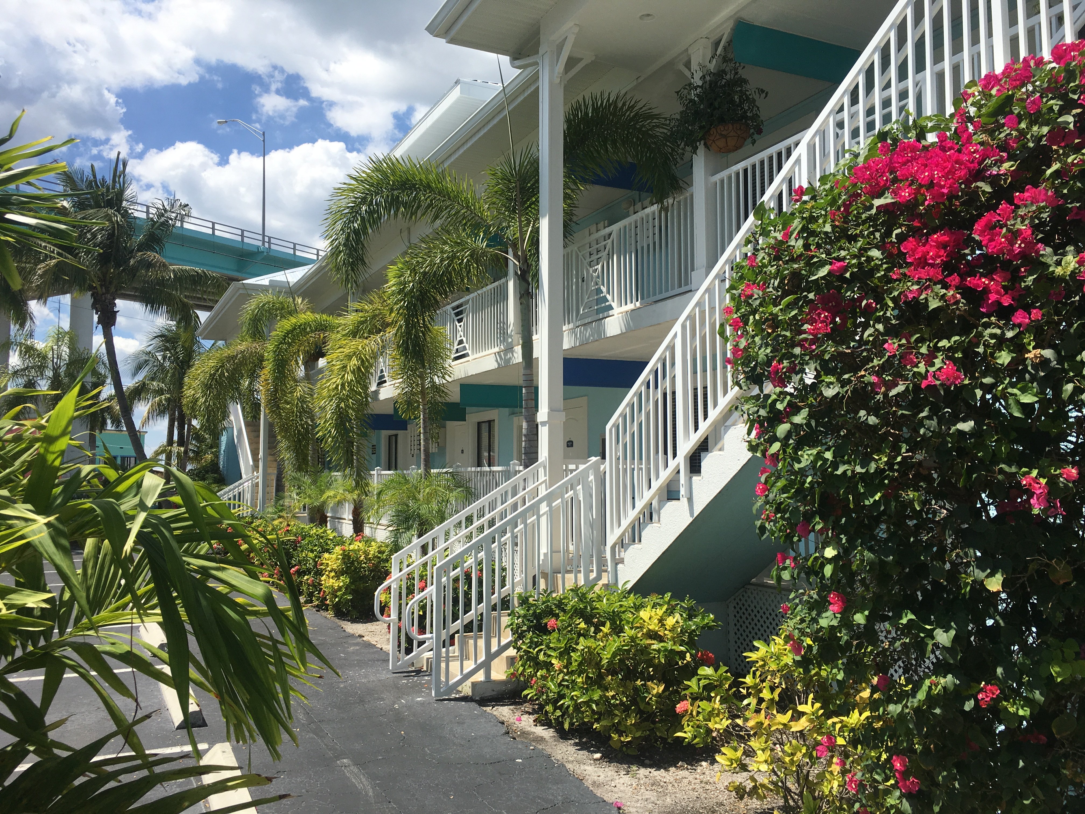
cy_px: 407
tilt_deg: +4.5
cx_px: 542
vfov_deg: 48.2
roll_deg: +0.1
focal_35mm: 29
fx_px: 909
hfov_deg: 61.7
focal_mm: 4.15
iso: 25
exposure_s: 1/2024
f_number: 2.2
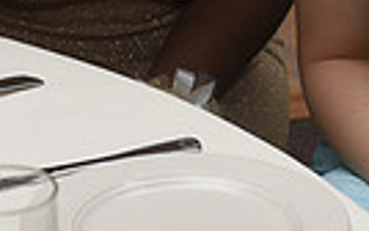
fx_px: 2224
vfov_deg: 5.8
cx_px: 286
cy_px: -254
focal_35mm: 221
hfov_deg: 9.5
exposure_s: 1/250
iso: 640
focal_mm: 50
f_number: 5.6
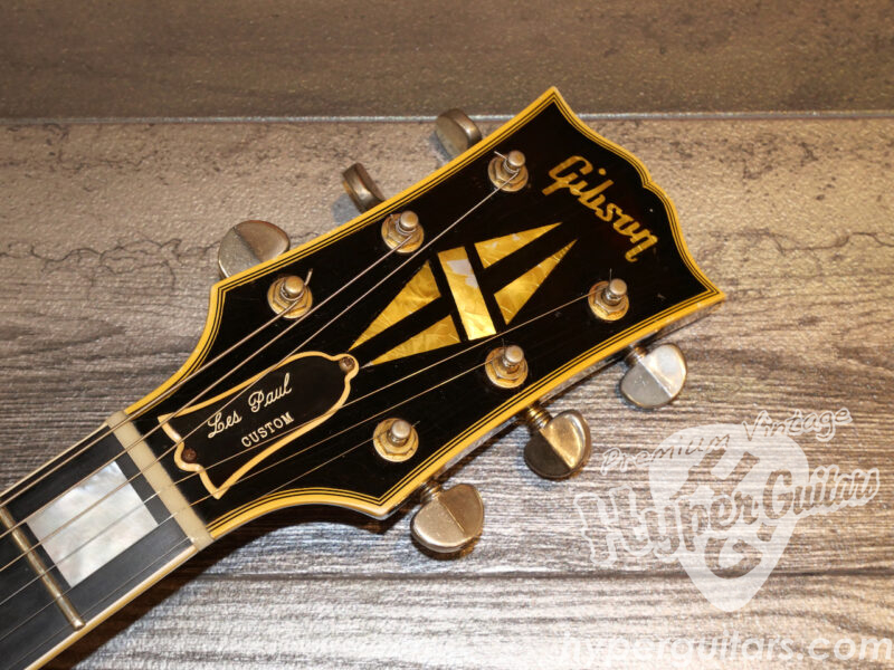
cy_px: 335
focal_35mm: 64
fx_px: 1653
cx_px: 447
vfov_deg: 22.9
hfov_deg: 30.3
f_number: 5.6
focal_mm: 32
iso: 800
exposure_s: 1/50
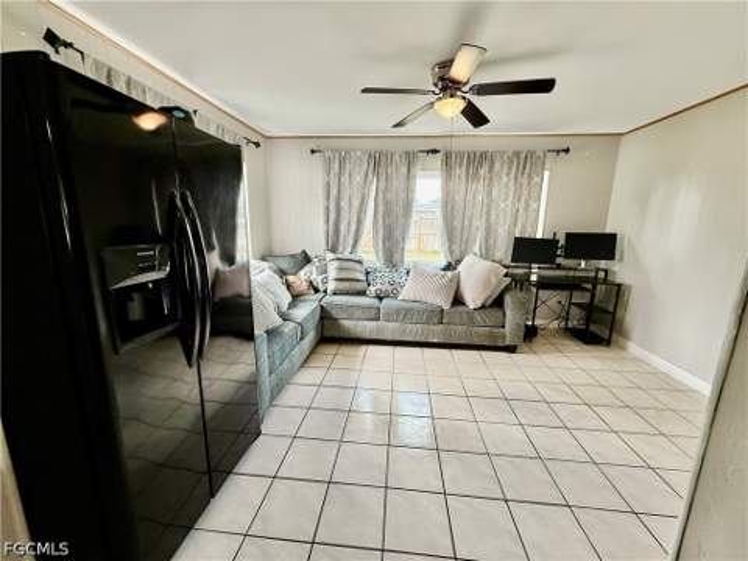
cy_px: 280
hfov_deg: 102.1
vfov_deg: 85.7
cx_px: 374
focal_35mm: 14
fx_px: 303
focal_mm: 2.22
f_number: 2.2
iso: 125
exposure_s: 1/120
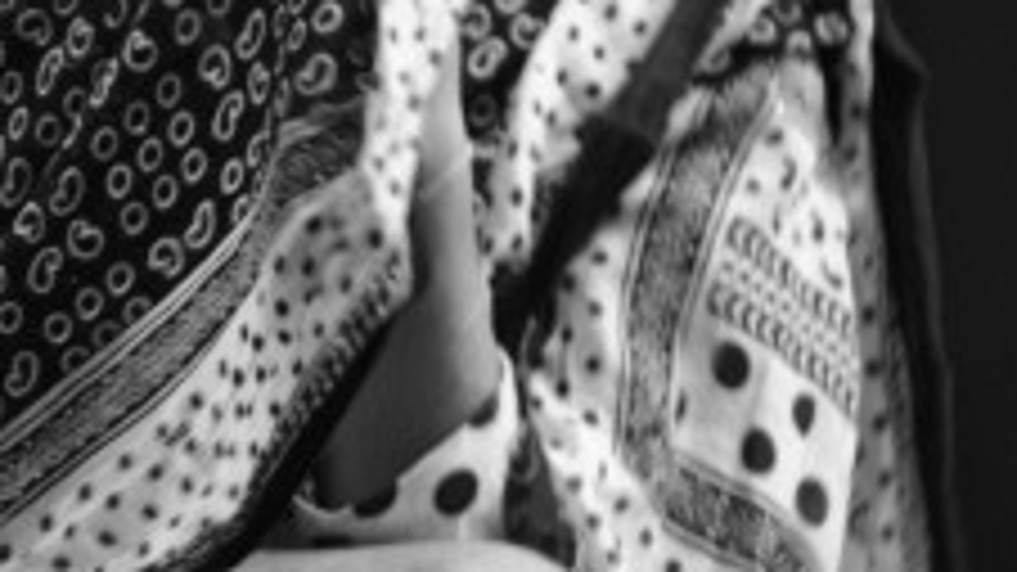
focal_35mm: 835
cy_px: -261
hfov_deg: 2.6
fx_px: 22512
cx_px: 486
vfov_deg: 1.5
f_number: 6.3
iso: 1600
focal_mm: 300
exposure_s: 1/50
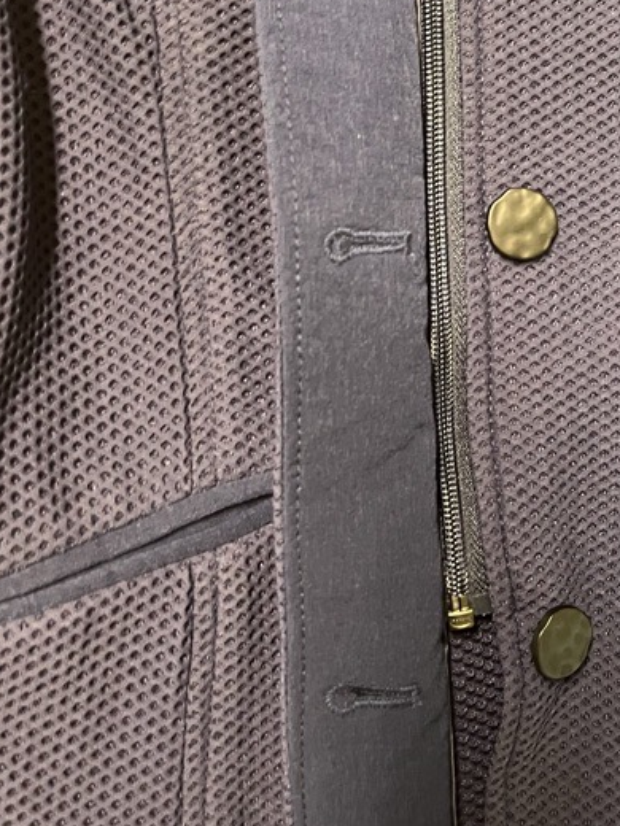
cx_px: 463
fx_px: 1075
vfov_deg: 40.9
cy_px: 210
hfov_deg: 31.6
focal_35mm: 45
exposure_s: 1/30
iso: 640
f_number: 1.6
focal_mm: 5.1
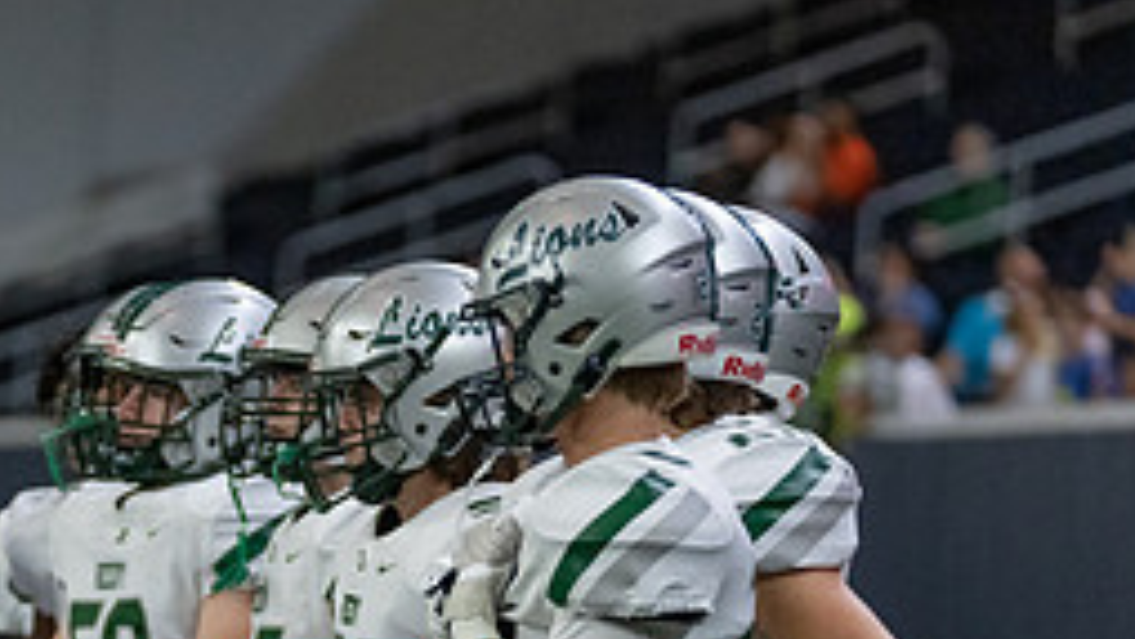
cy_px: 856
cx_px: 206
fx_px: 10355
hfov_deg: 6.3
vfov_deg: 3.5
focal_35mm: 344
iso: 4000
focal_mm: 144
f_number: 2.8
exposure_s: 1/640
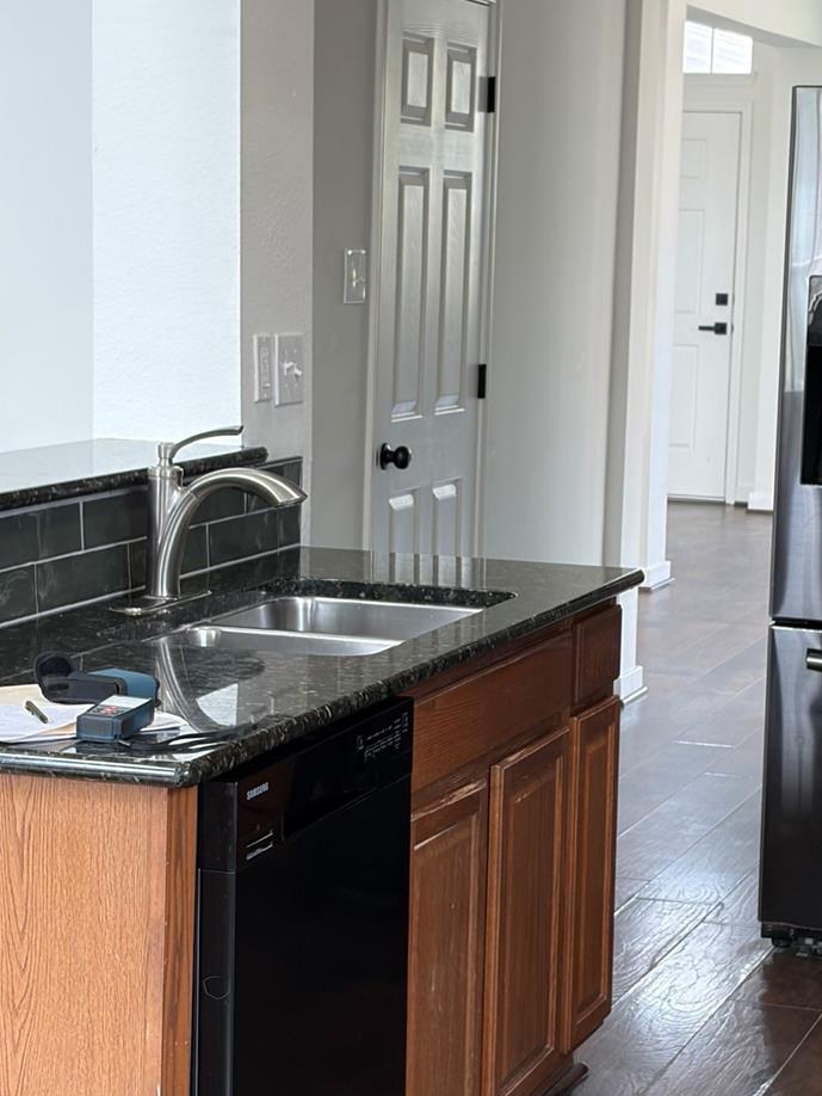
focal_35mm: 87
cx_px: 554
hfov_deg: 16.9
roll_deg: -1.2
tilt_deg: -6.1
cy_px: 572
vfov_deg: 22.5
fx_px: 2753
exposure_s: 1/60
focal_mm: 5.96
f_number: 1.6
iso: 40
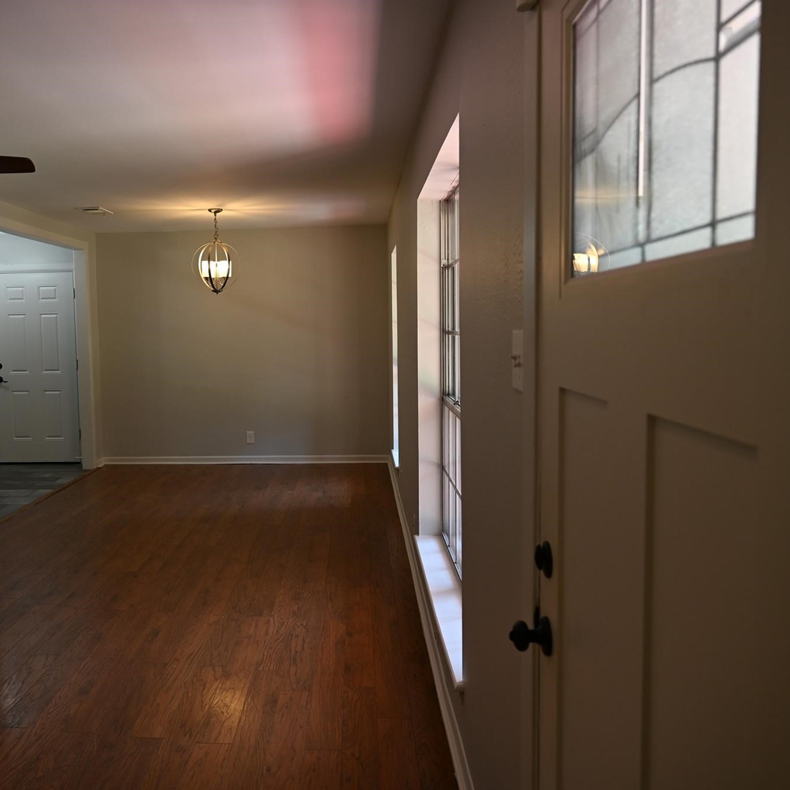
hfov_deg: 52.0
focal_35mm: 31
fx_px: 800
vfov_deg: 52.5
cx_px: 299
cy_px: 392
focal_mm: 24
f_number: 4.5
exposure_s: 1/125
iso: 400
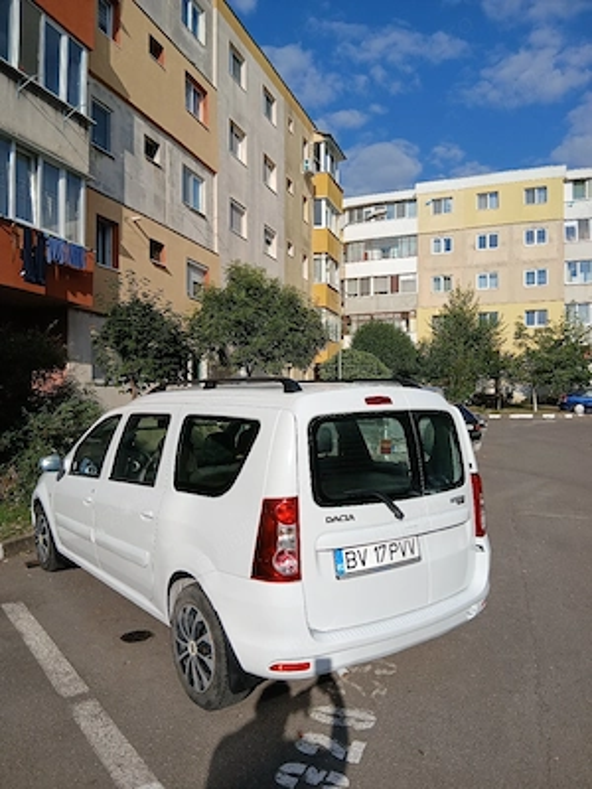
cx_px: 296
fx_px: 593
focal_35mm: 26
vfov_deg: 67.3
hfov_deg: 53.1
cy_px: 394
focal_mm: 3.98
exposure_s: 1/1000
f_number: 1.8
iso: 20
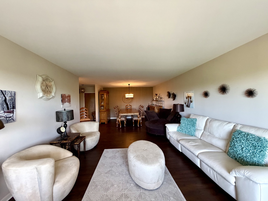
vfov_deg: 85.7
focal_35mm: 14
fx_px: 108
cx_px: 134
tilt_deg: -2.1
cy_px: 100
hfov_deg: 102.1
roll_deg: +1.5
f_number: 2.2
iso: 320
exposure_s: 1/60
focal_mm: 2.22
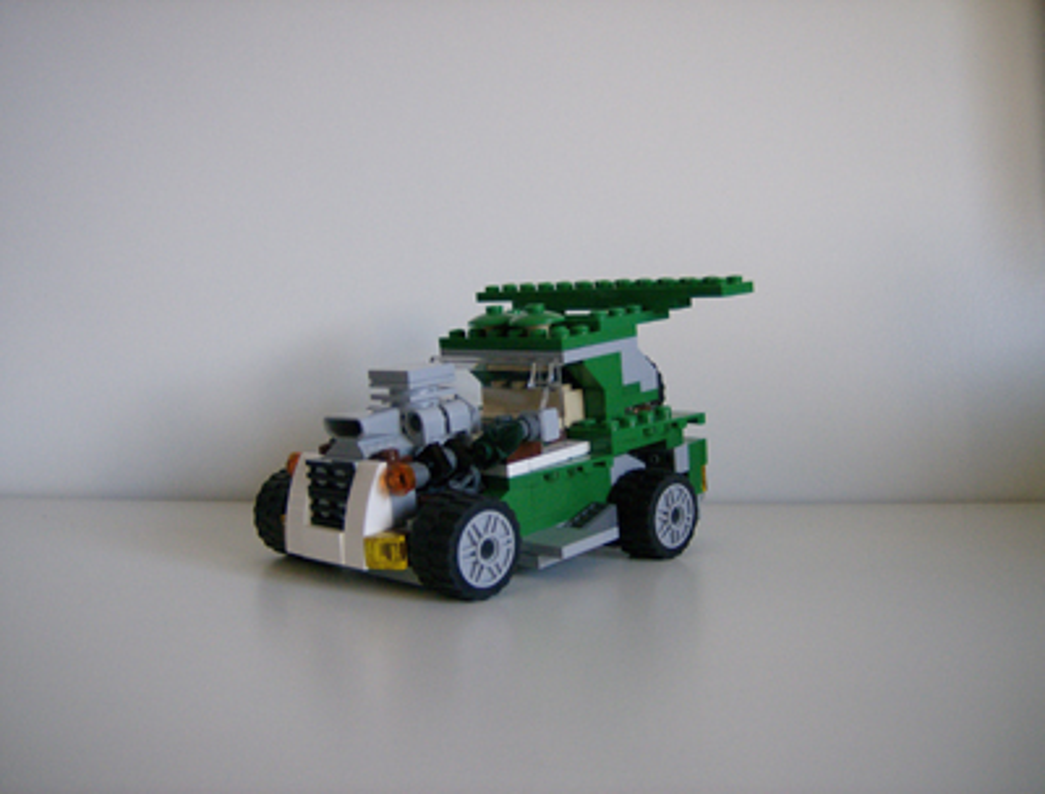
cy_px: 397
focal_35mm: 36
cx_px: 522
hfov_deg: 51.1
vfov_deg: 40.0
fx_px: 1092
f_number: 2.8
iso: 161
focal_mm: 6
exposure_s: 1/64
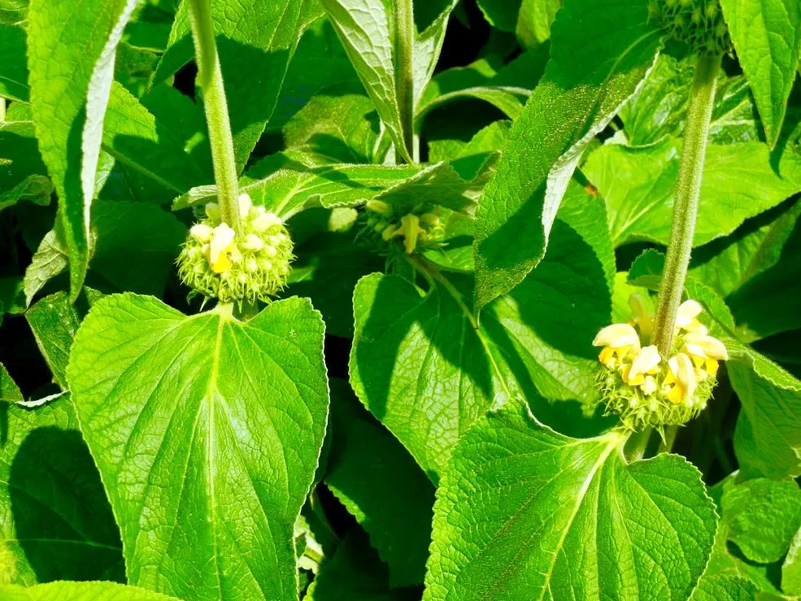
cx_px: 398
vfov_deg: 14.0
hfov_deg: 18.5
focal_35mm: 106
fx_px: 2453
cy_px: 304
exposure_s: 1/682
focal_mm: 18.3
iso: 160
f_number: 4.5
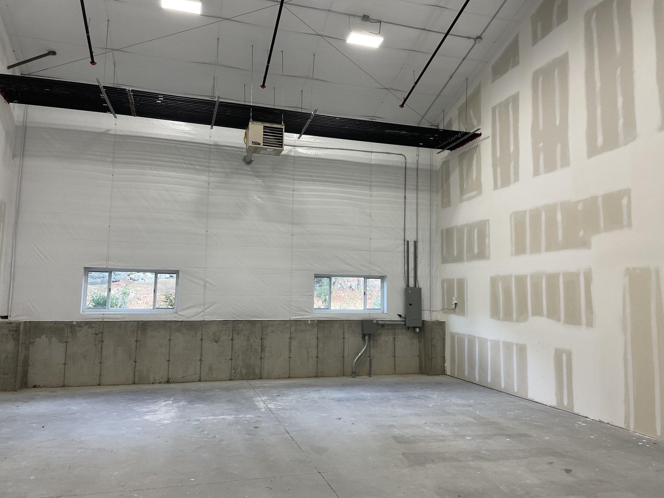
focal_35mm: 26
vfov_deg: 53.1
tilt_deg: +4.2
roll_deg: -0.8
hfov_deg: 67.3
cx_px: 332
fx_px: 499
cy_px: 249
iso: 64
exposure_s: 1/120
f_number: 1.6
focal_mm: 4.2
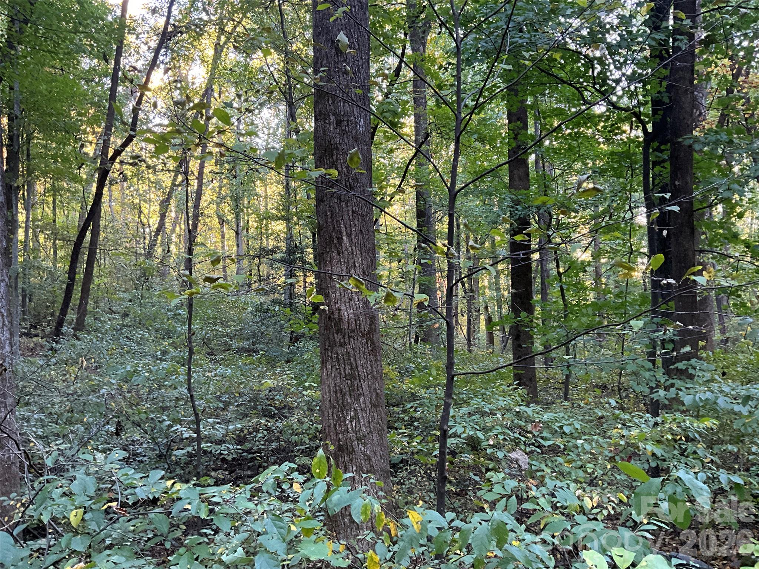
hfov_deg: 61.7
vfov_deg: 48.2
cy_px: 284
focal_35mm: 29
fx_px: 636
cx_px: 380
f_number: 1.8
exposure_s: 1/60
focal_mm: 3
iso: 200
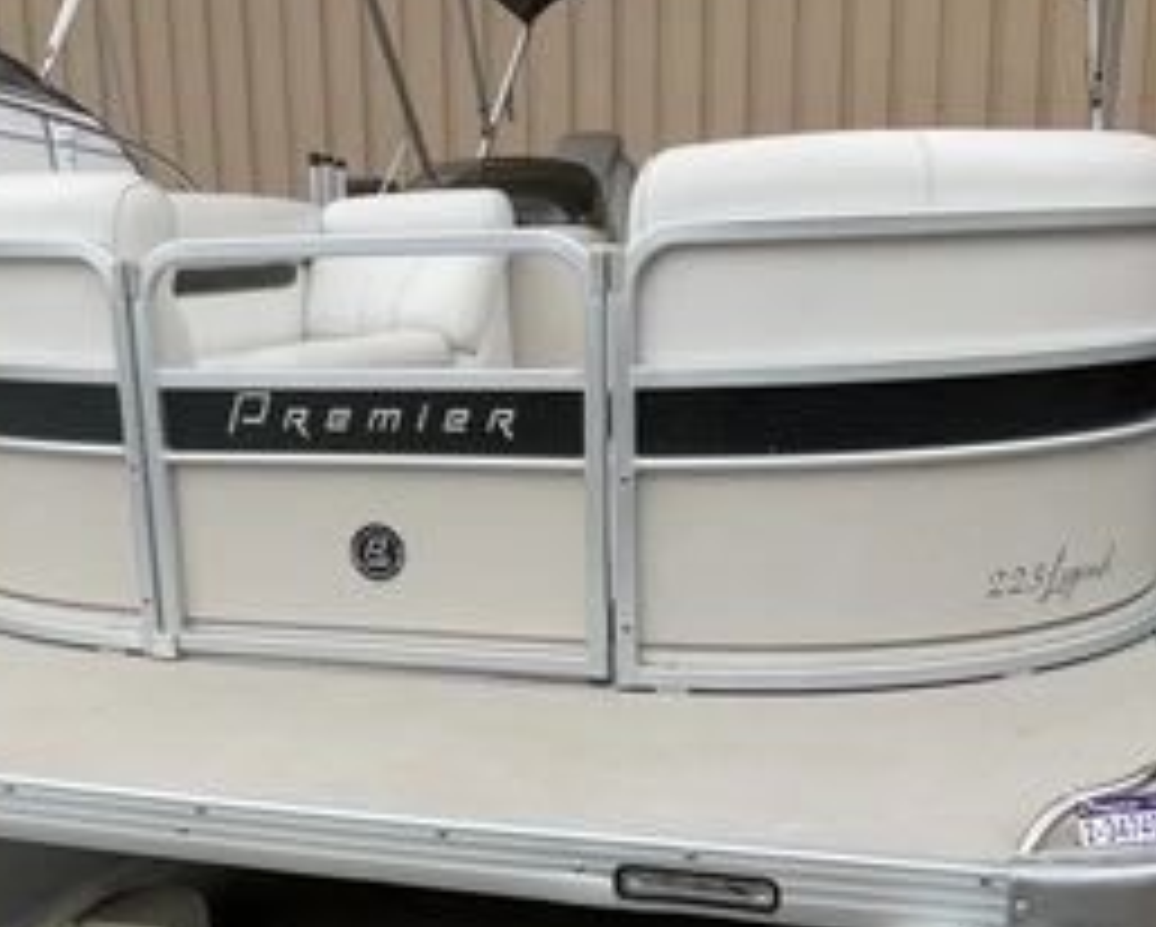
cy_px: 626
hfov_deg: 41.8
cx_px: 477
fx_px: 1507
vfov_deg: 33.9
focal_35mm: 44
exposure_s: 1/1577
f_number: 1.8
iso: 25
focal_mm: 3
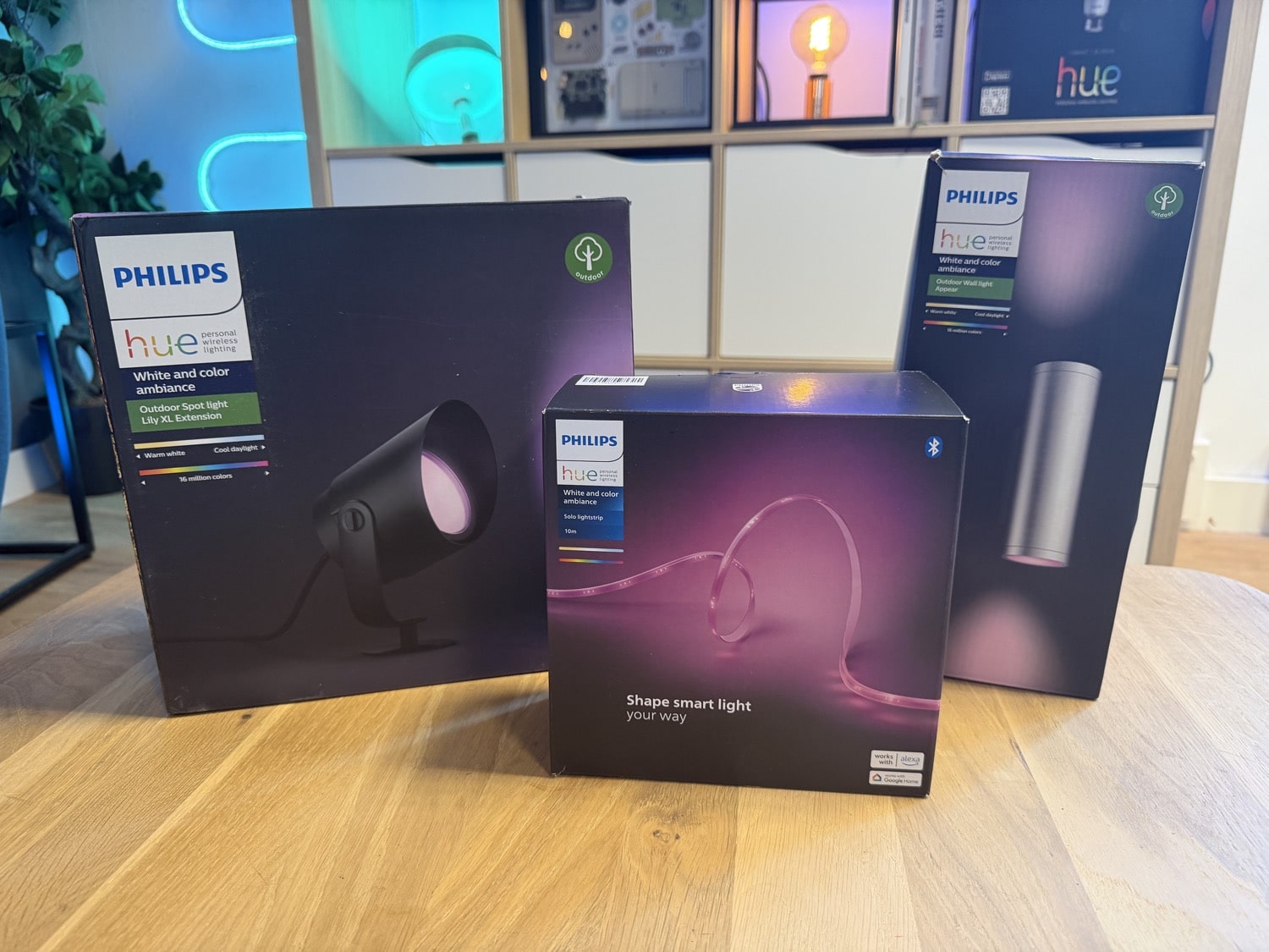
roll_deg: +1.5
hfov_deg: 71.6
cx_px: 634
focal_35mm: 24
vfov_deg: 56.8
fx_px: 880
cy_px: 476
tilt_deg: -16.3
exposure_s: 1/50
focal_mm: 6.76
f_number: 1.78
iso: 250
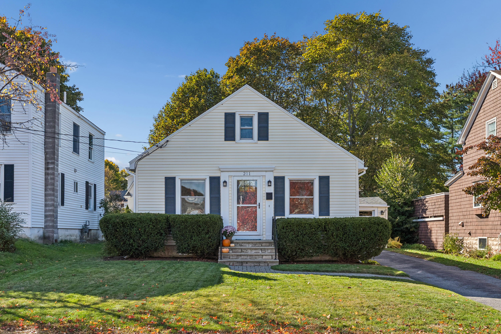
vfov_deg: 37.9
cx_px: 250
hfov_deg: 54.4
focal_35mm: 35
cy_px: 167
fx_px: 487
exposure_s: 1/800
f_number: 7.1
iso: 640
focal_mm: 35
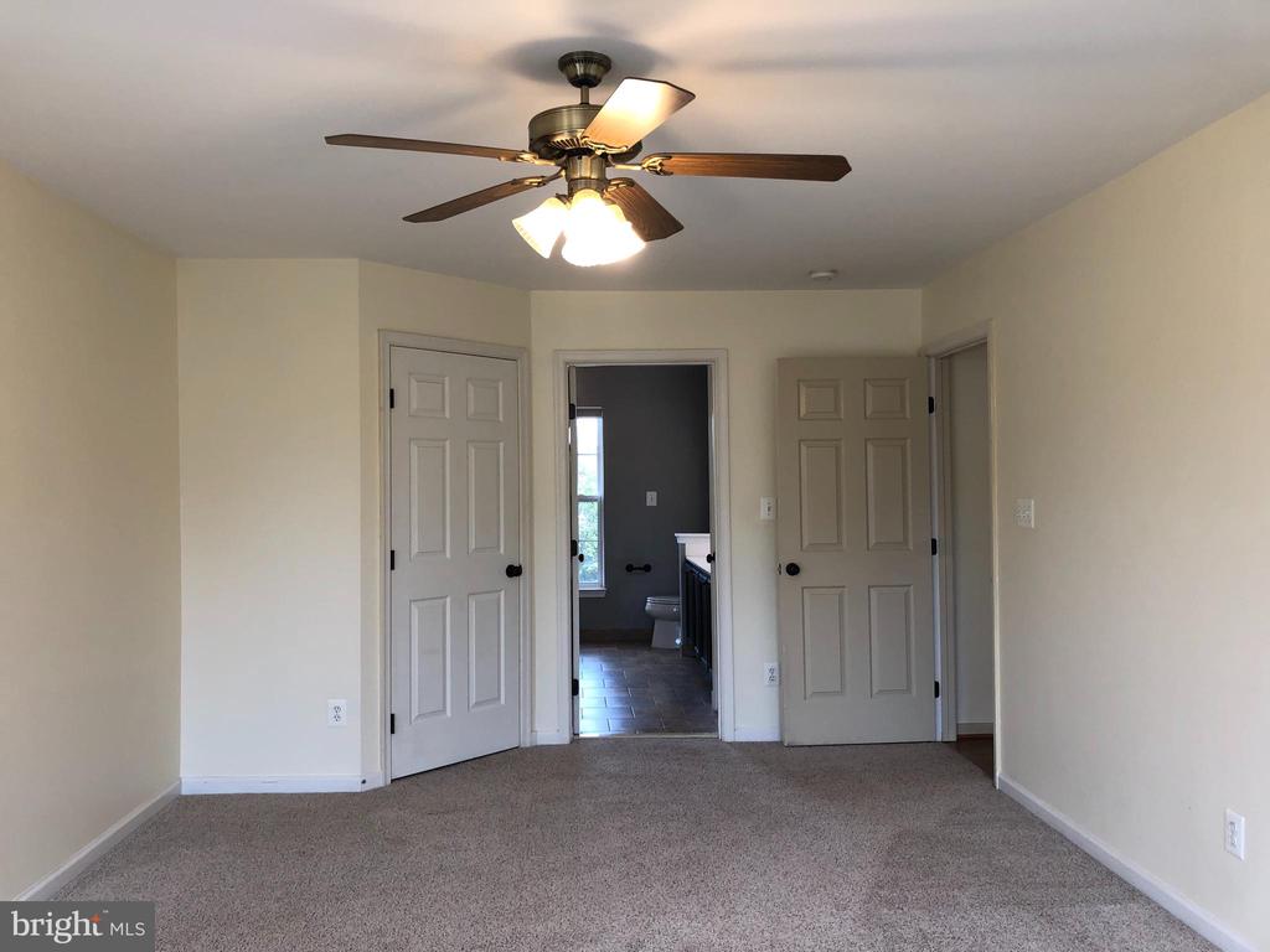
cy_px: 476
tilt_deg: +0.2
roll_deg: -1.3
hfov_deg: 63.4
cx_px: 635
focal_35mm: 28
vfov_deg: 49.7
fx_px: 1027
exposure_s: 1/120
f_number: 1.8
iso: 50
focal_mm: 3.99
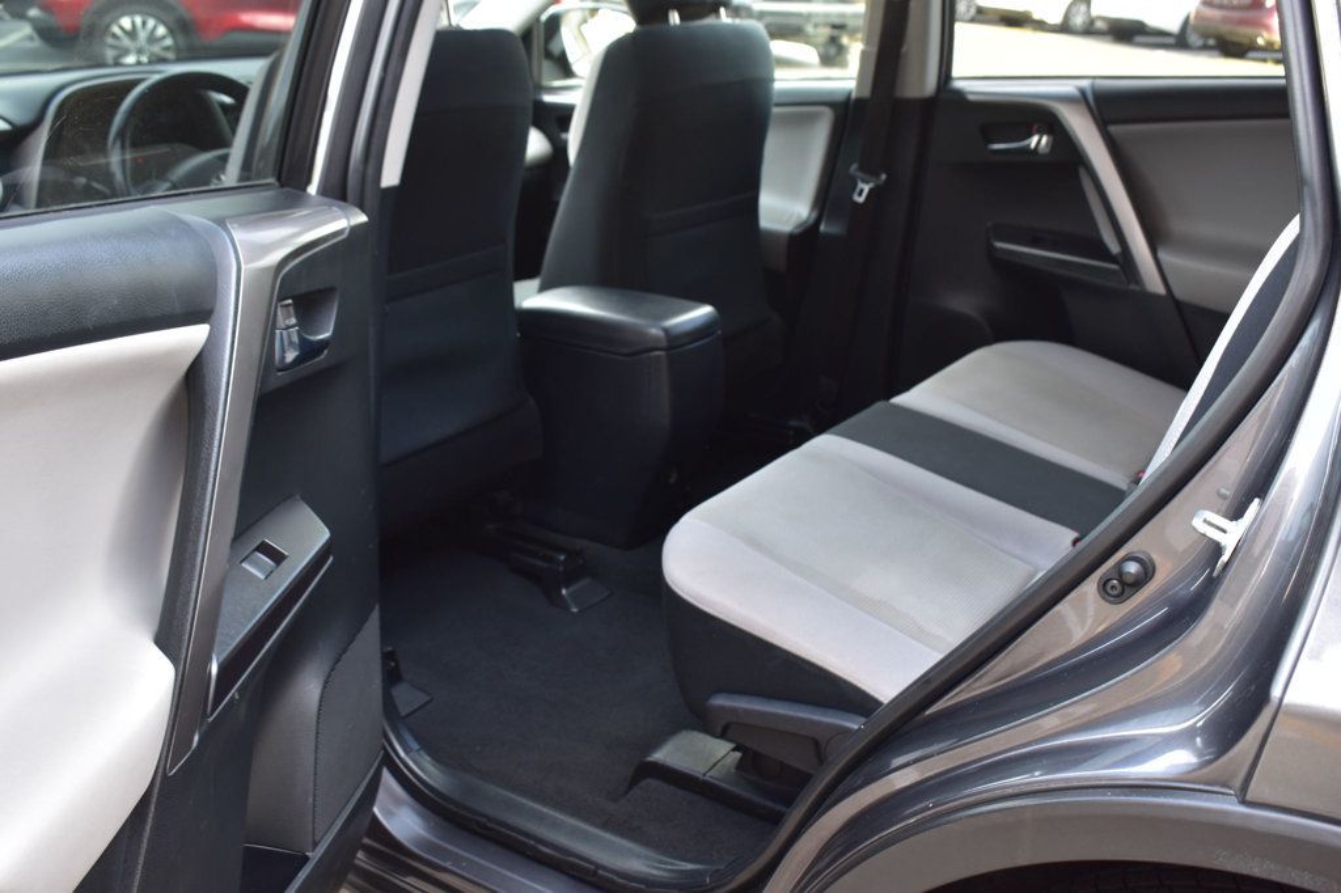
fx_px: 1396
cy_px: 446
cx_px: 670
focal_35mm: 38
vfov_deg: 35.5
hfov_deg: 51.3
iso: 400
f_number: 7.1
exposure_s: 1/25
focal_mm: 25
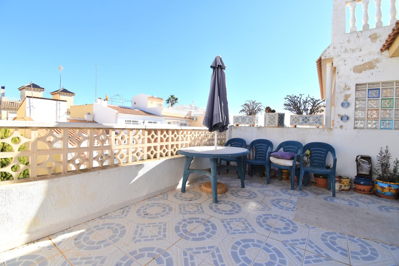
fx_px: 166
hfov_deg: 100.4
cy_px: 133
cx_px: 200
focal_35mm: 15
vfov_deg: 77.4
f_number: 8
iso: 200
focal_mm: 10
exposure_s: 1/500
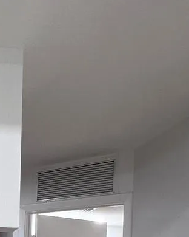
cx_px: -37
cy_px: 293
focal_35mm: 52
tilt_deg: -1.3
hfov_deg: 26.1
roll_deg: -1.7
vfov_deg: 30.1
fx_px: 364
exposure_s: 1/60
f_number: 1.8
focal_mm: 1.57
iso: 125
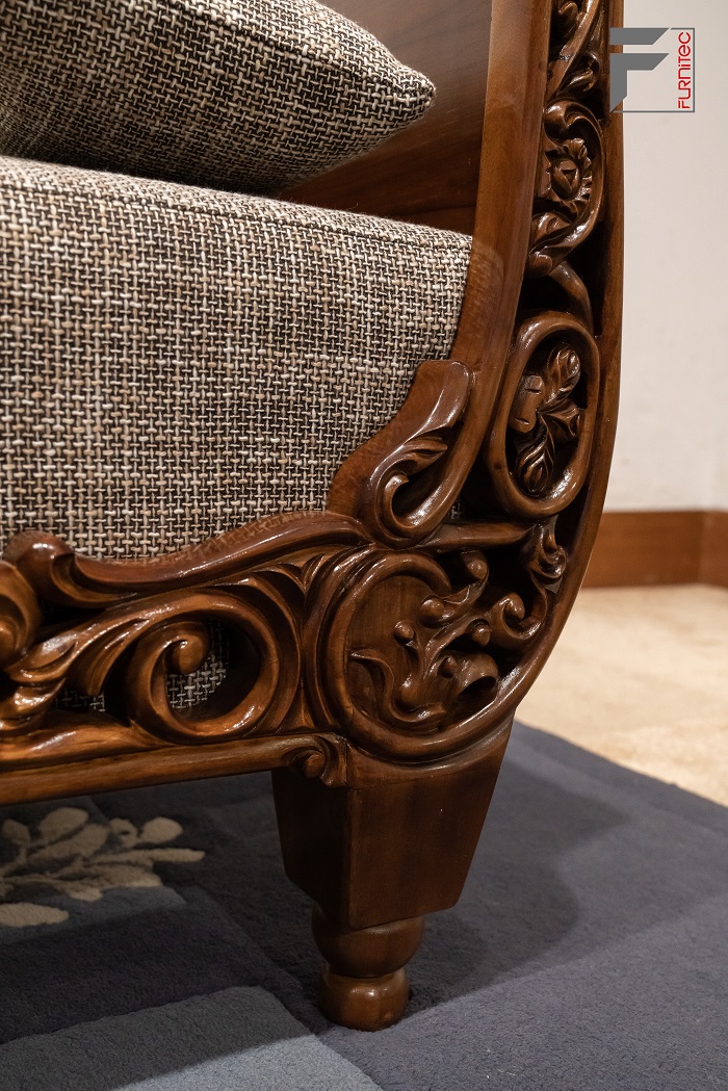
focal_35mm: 36
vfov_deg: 53.1
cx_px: 364
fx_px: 1091
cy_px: 546
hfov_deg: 36.9
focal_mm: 36
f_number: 5.6
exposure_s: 1/125
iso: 3200
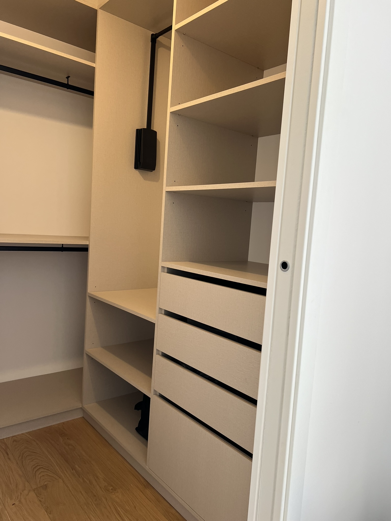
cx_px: 196
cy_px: 260
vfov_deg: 67.3
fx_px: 392
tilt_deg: -5.7
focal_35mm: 26
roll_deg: -3.7
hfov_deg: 53.1
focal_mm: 5.7
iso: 100
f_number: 1.5
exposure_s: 1/100
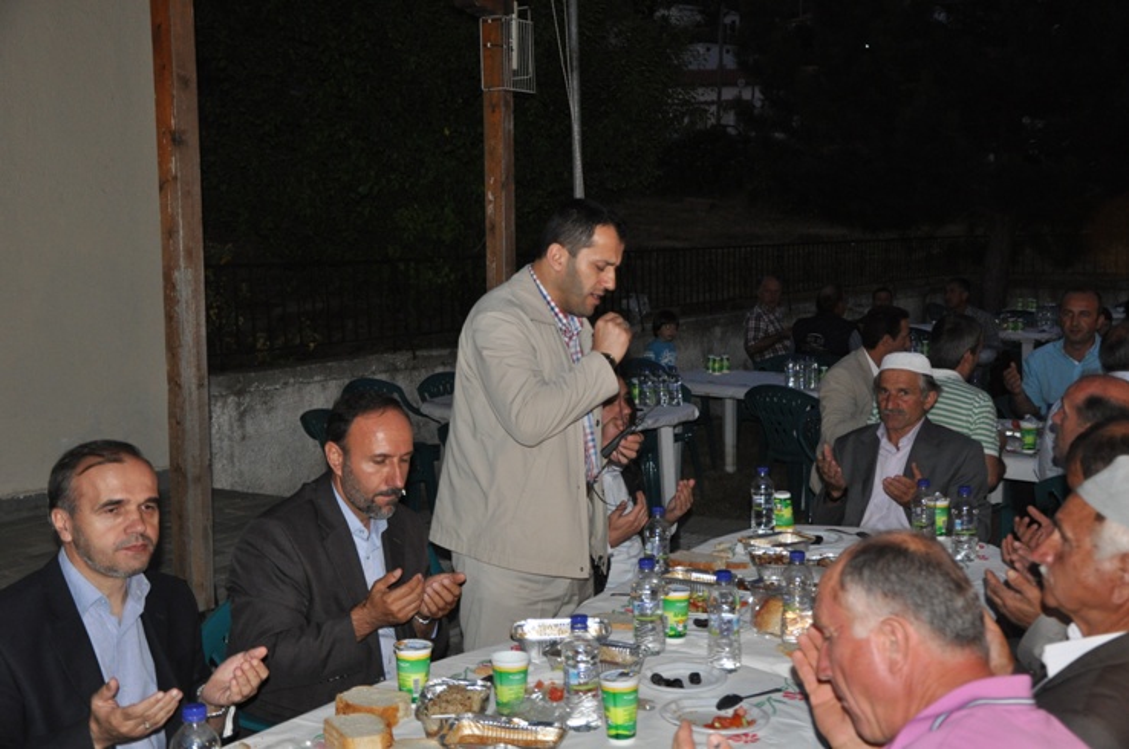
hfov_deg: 43.7
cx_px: 564
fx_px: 1409
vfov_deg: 29.8
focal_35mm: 45
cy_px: 374
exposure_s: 1/60
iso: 800
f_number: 4.2
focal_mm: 30
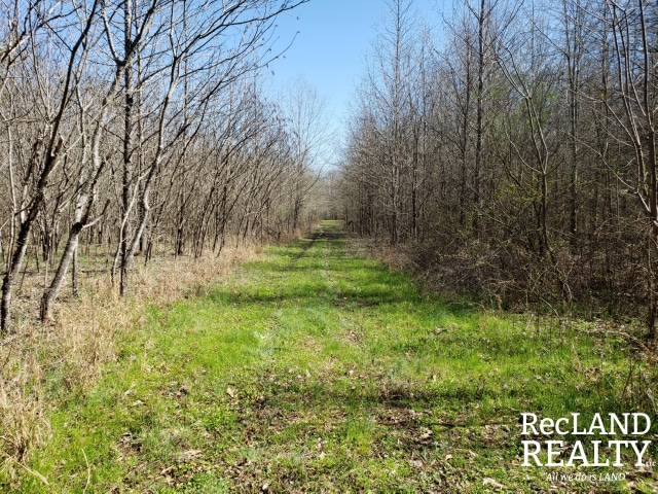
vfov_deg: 53.1
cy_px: 247
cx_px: 329
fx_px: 494
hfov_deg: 67.3
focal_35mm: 26
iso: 50
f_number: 2.4
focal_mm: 4.3
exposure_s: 1/693
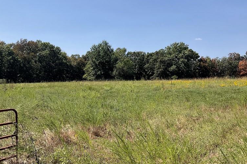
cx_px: 102
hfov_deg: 47.2
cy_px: 88
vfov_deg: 32.6
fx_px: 281
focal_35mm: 41
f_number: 1.8
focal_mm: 3
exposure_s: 1/1848
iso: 16
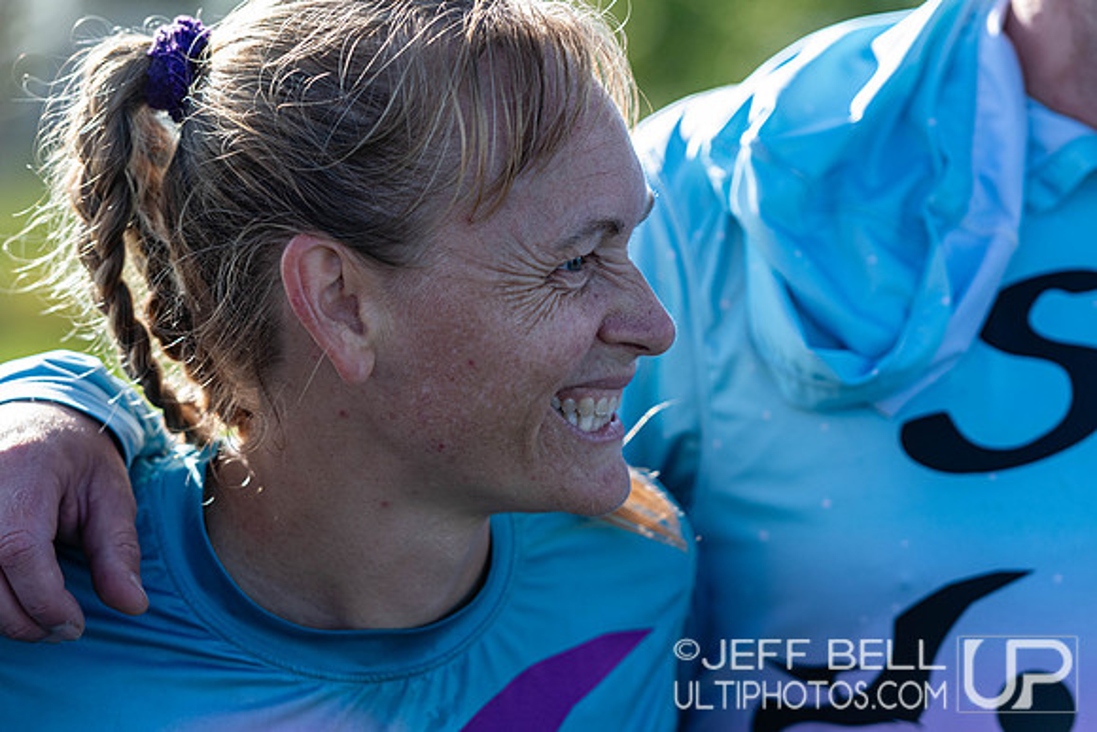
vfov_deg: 6.1
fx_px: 6858
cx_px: 548
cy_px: 366
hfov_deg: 9.1
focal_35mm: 225
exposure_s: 1/1600
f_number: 3.2
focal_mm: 150
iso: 400
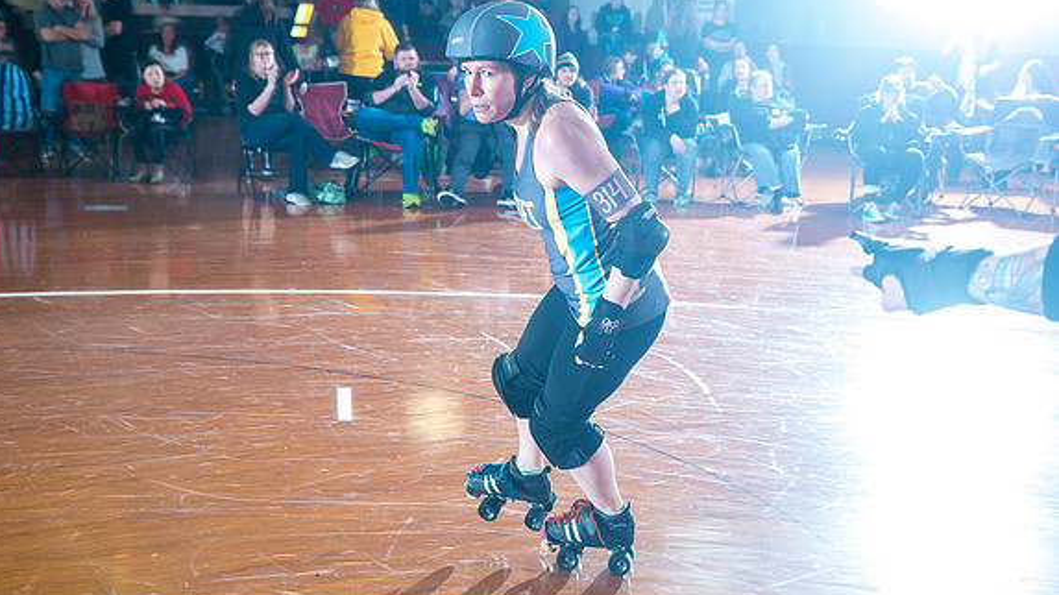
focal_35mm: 53
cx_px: 525
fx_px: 1488
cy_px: 289
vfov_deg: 22.6
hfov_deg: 39.2
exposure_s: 1/160
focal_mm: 50
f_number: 5.6
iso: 800
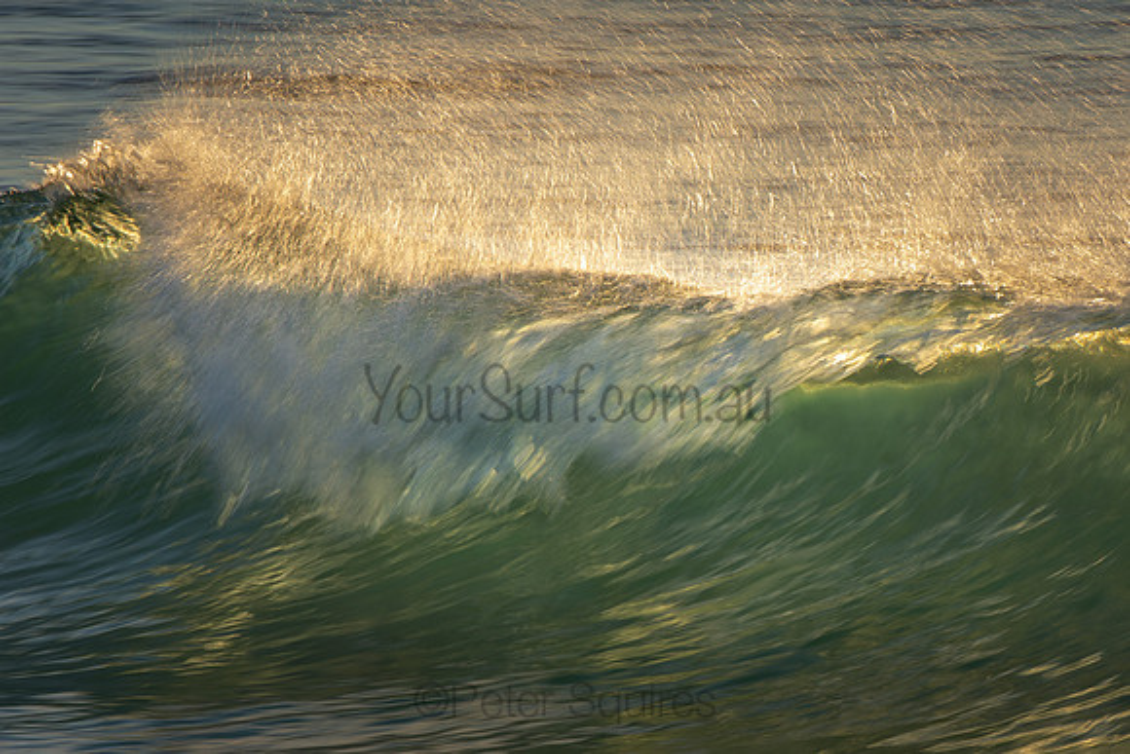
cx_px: 808
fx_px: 13472
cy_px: 532
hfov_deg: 4.8
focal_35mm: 429
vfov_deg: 3.2
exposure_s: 1/40
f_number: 14
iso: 100
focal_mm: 200
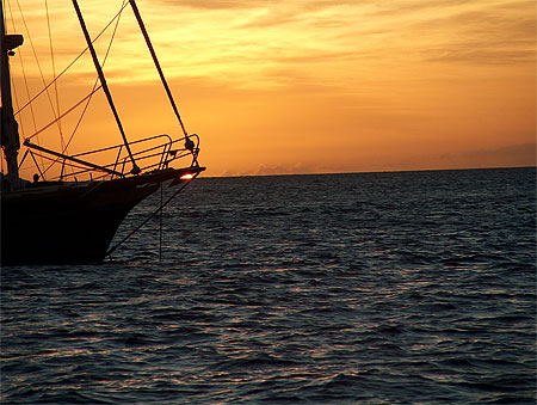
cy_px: 202
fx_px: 4615
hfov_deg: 6.7
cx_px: 268
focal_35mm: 297
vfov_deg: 5.0
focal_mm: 61
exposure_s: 1/877
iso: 100
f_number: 3.7
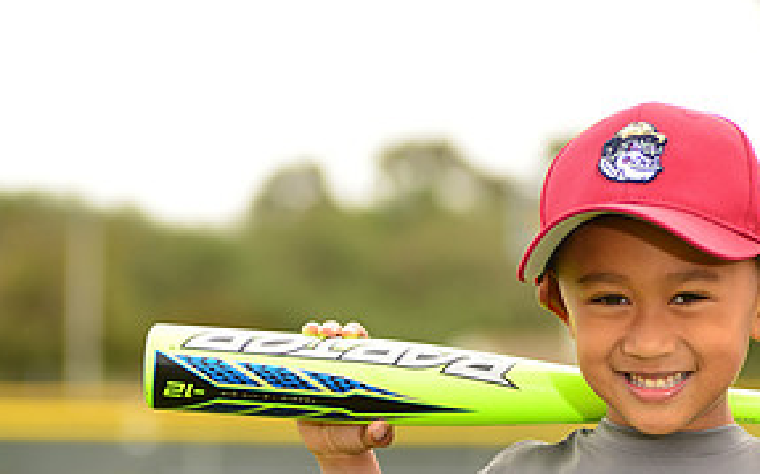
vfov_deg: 4.4
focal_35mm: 299
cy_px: 502
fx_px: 6189
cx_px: 606
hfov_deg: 7.0
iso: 160
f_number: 5.6
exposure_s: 1/250
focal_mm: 145
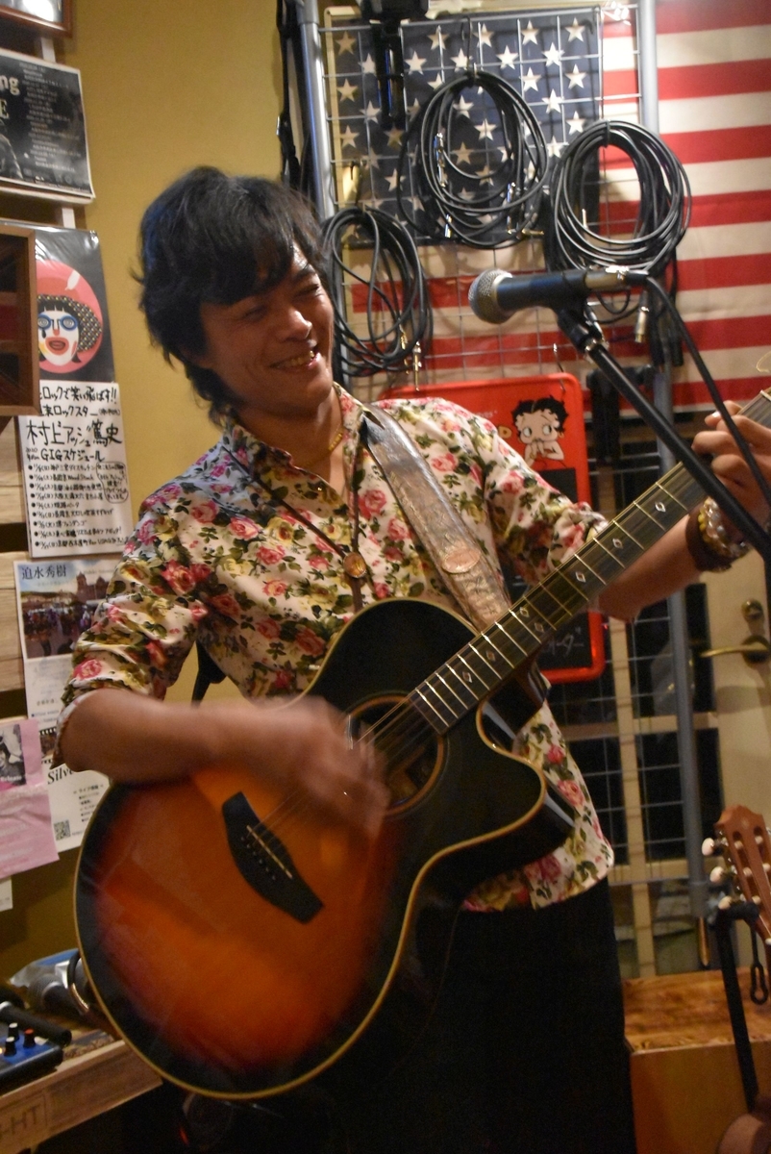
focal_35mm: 46
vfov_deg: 42.3
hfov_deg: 29.0
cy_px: 577
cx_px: 386
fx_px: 1491
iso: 10000
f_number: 4
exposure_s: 1/60
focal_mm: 31
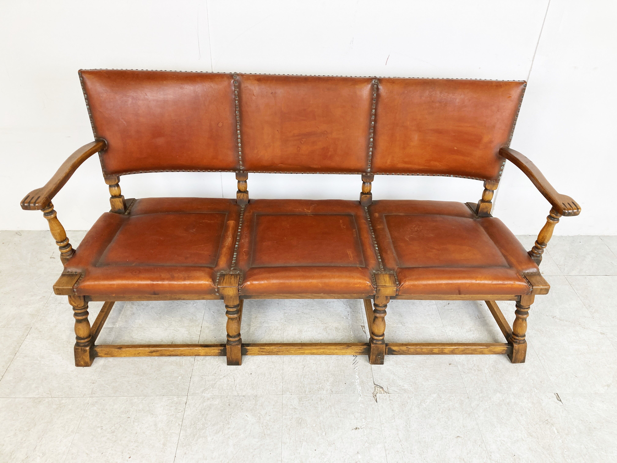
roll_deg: -2.6
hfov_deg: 63.4
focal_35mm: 28
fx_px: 499
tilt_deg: -34.2
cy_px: 232
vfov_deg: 49.7
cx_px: 308
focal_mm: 3.99
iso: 40
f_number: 1.8
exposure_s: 1/50
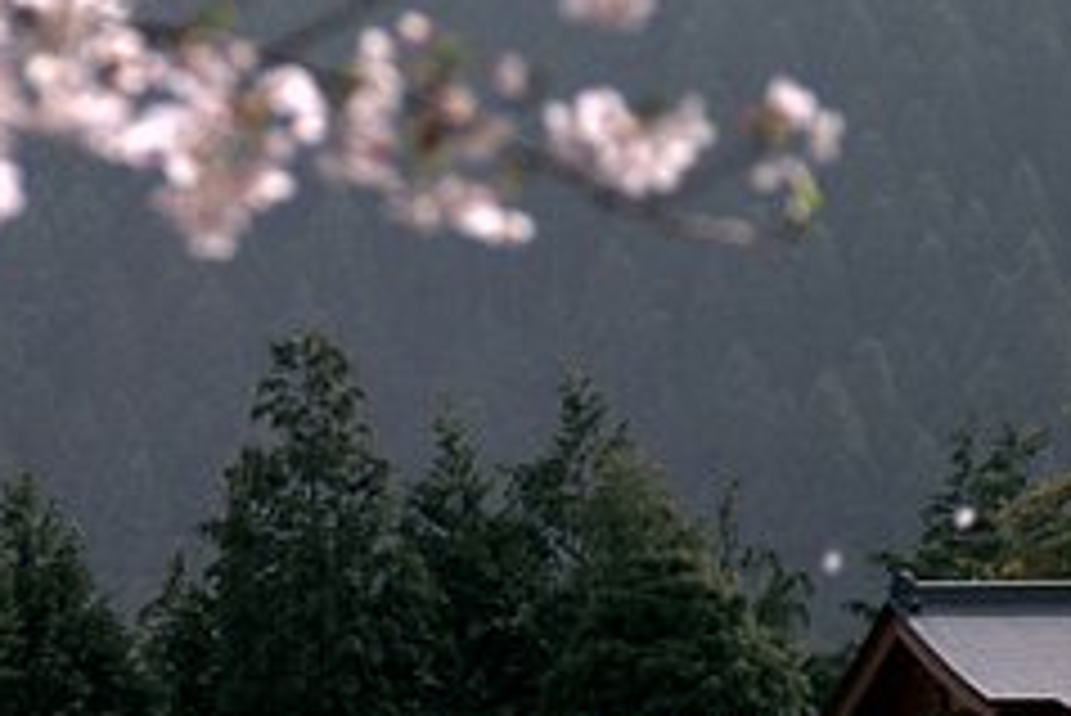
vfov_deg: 3.8
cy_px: 617
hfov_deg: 5.7
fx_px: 10837
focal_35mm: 364
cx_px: 234
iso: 200
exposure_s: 1/200
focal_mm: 113
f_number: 7.1
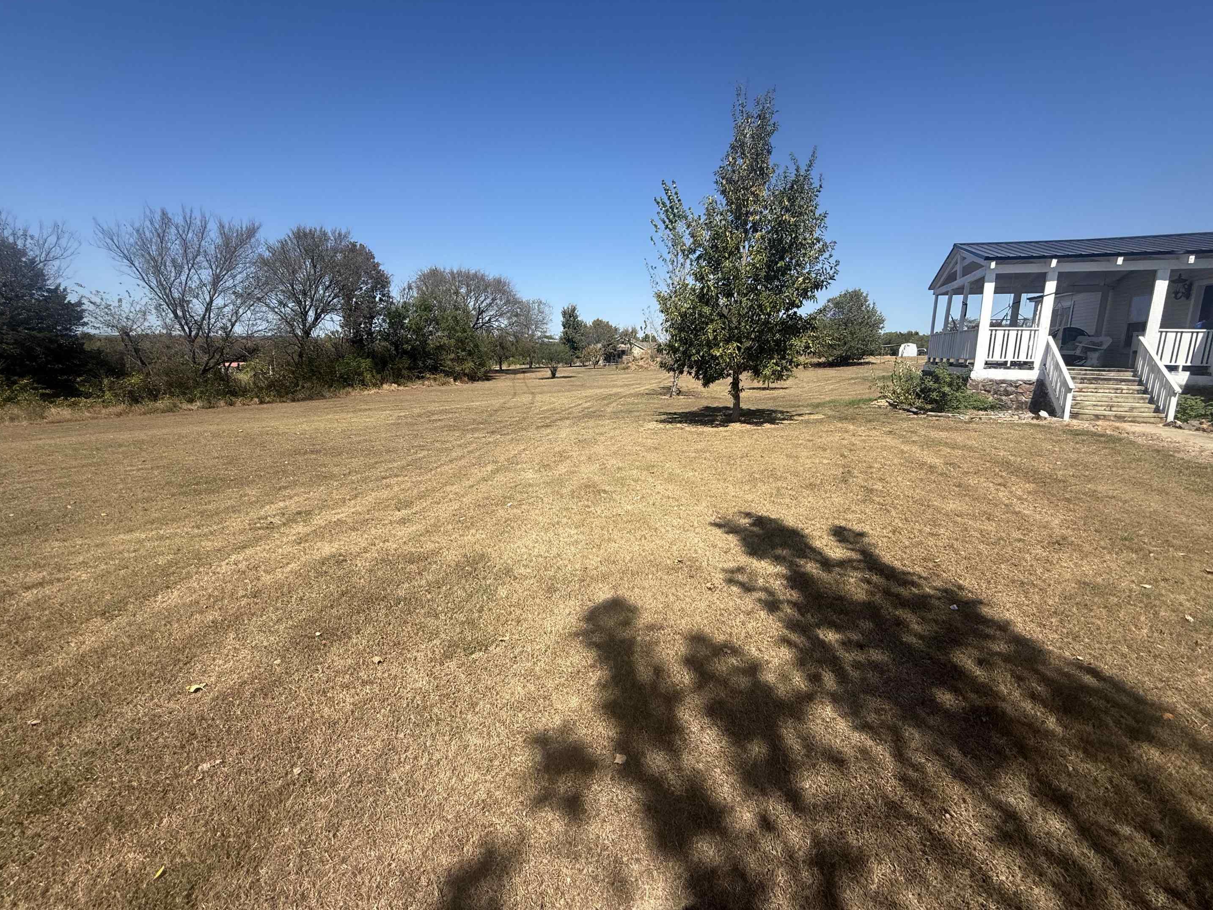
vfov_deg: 81.7
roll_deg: -1.7
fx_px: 526
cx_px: 599
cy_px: 436
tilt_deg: -9.6
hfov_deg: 98.2
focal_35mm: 15
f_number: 2.2
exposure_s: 1/2092
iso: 50
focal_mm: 2.22
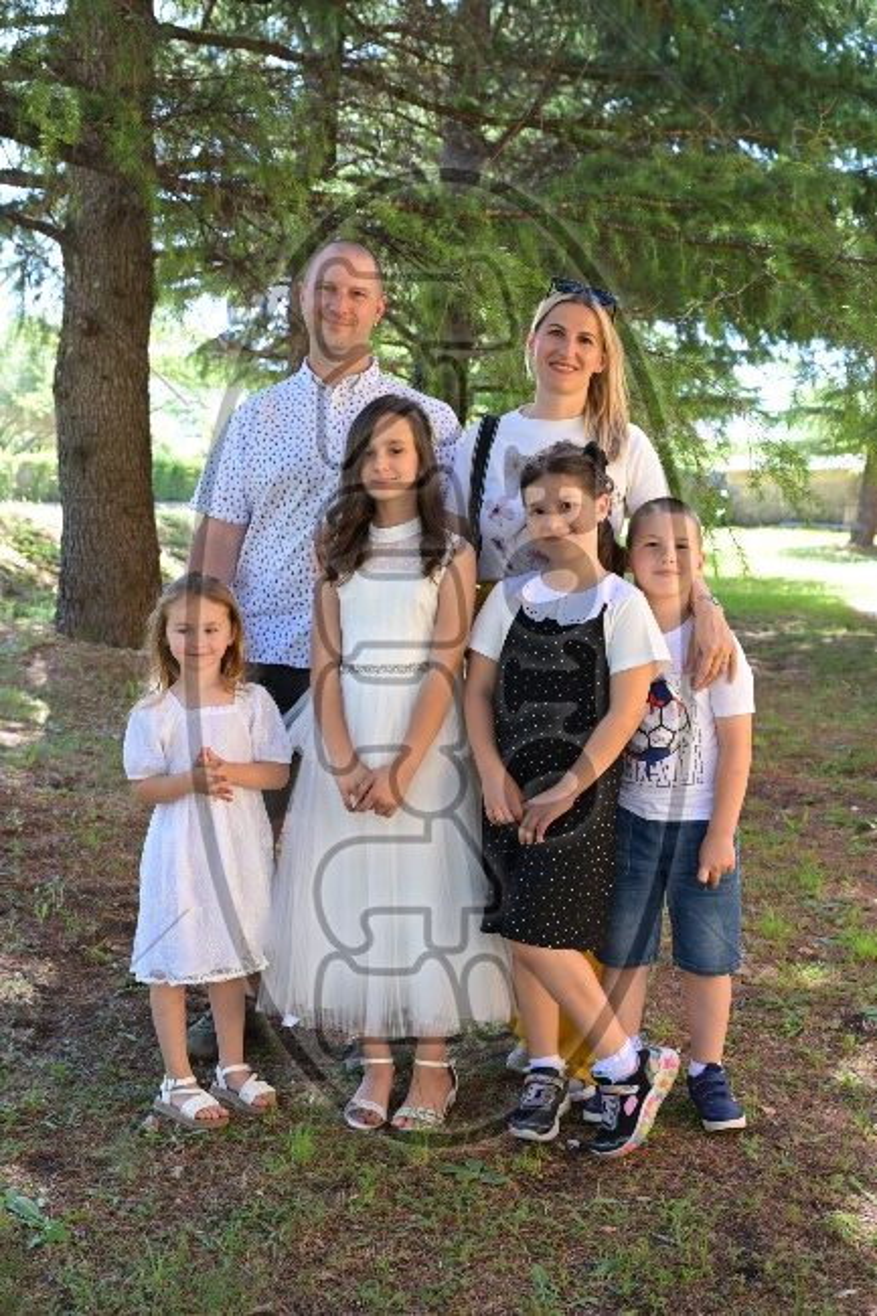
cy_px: 658
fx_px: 1609
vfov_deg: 44.5
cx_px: 438
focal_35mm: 44
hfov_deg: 30.5
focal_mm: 44
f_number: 5.6
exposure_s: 1/160
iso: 640
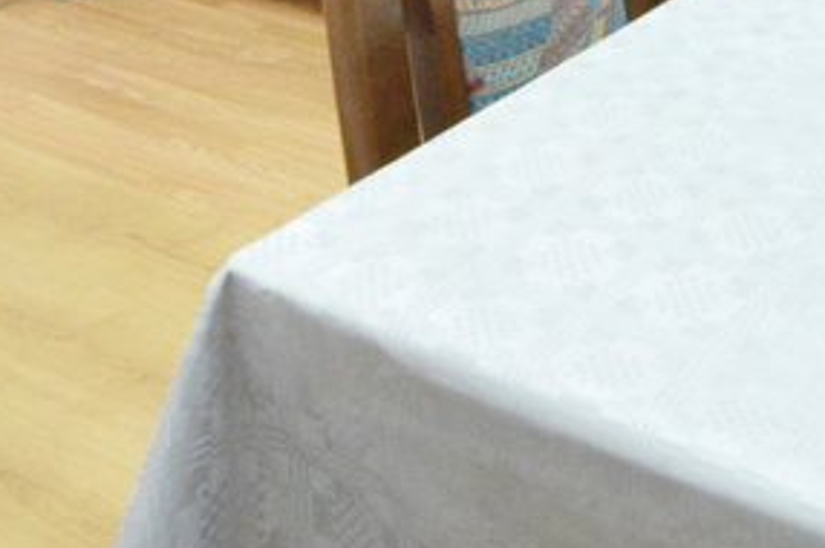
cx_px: 909
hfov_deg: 28.9
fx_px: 1442
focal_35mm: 63
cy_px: -499
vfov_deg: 16.9
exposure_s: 1/13
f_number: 10
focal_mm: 10
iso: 3200
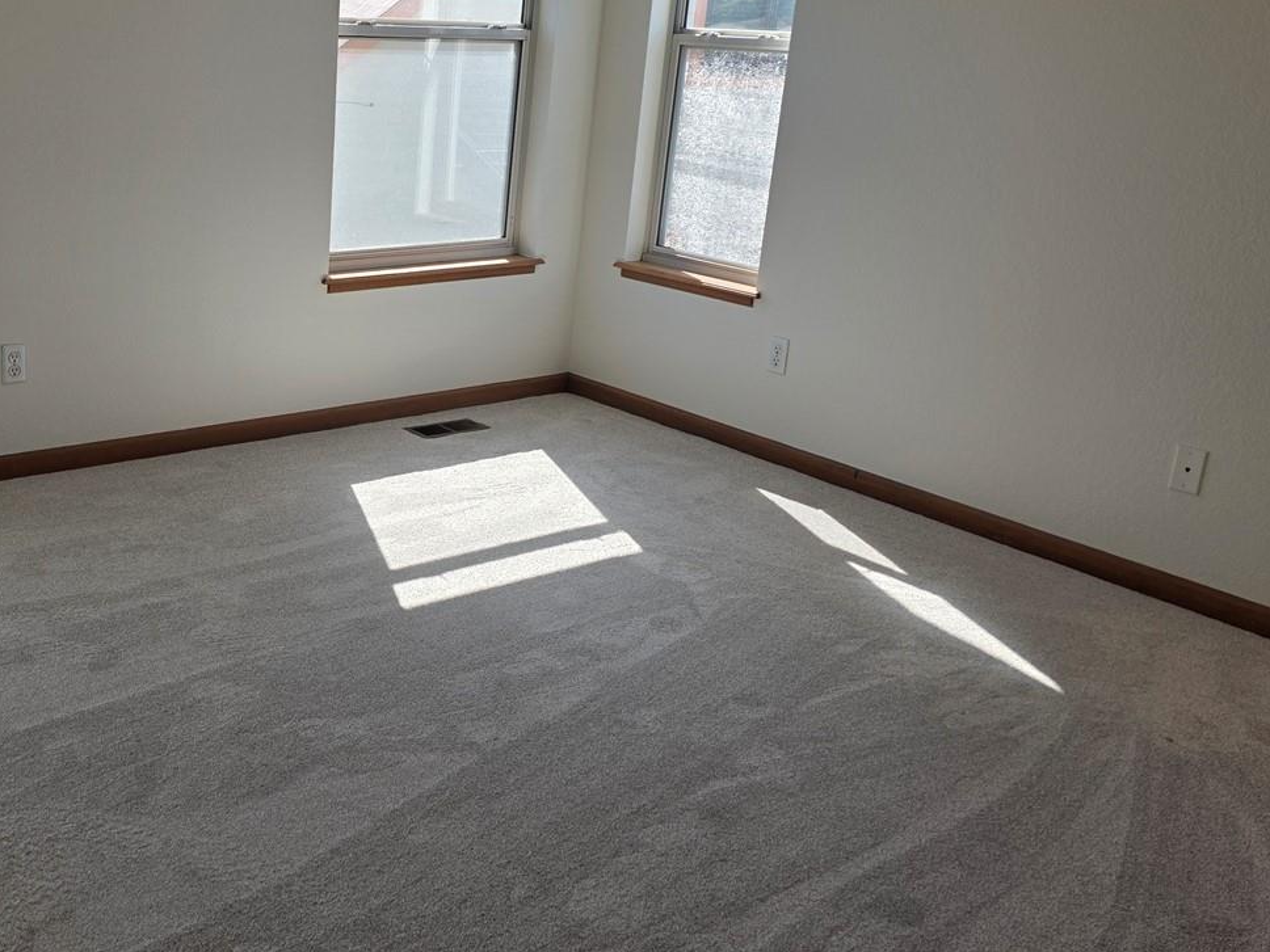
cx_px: 328
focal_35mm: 38
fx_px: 1394
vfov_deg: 37.7
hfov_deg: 47.3
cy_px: 441
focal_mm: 6.3
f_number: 1.7
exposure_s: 1/1402
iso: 80
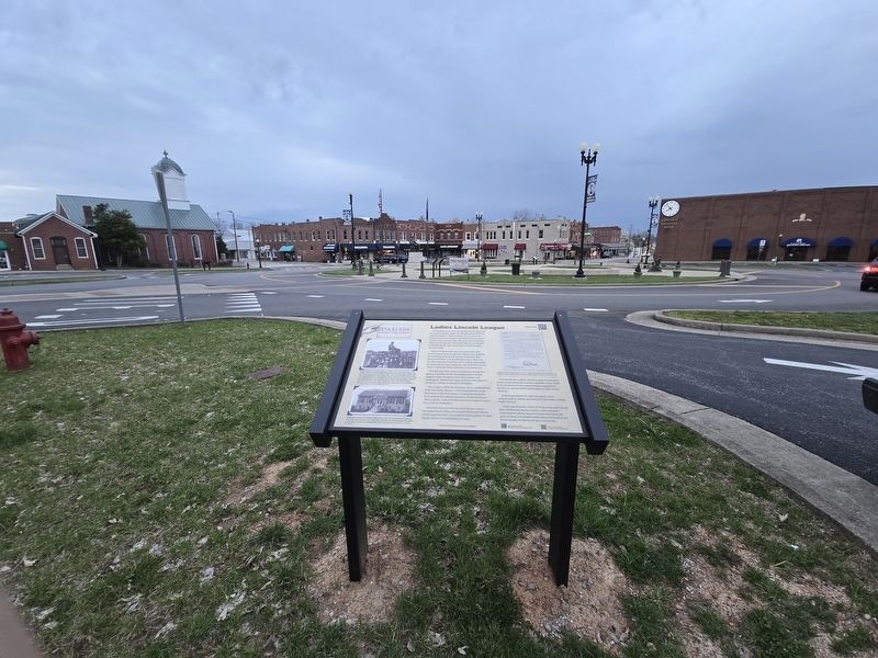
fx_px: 330
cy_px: 329
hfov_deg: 106.2
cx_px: 439
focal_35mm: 13
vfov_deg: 89.9
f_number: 2.2
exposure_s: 1/60
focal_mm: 2.2
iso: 160
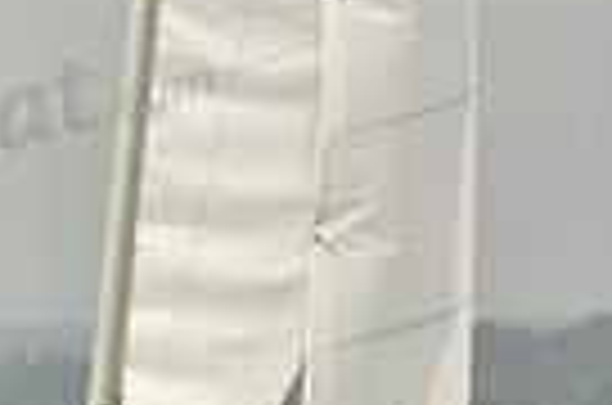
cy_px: 443
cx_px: -648
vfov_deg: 1.2
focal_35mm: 1155
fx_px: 19589
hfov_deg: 1.8
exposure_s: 1/1600
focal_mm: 270
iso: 320
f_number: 7.1
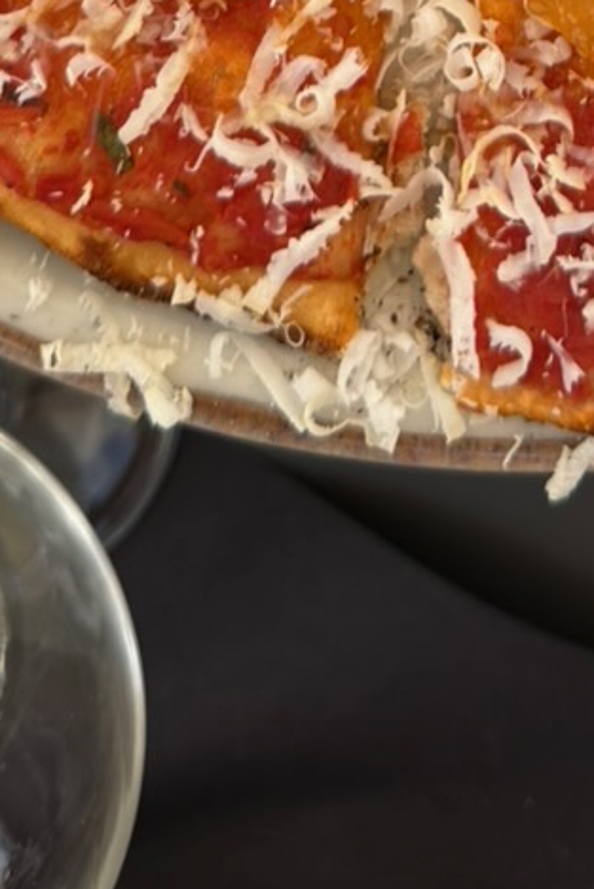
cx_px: 552
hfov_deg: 12.5
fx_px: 2696
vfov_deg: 15.7
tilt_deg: -85.6
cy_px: -766
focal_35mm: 109
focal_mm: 6.76
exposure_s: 1/1267
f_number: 1.78
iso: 64
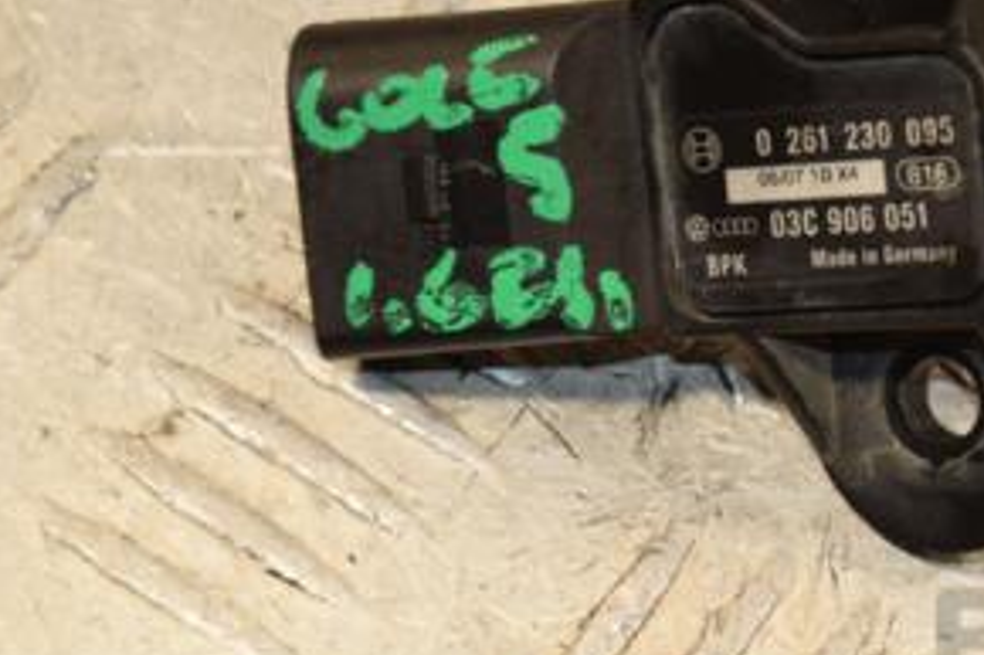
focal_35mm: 326
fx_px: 8906
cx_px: 872
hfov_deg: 6.3
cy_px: 187
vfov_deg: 4.2
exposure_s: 1/200
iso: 800
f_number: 7.1
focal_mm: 105
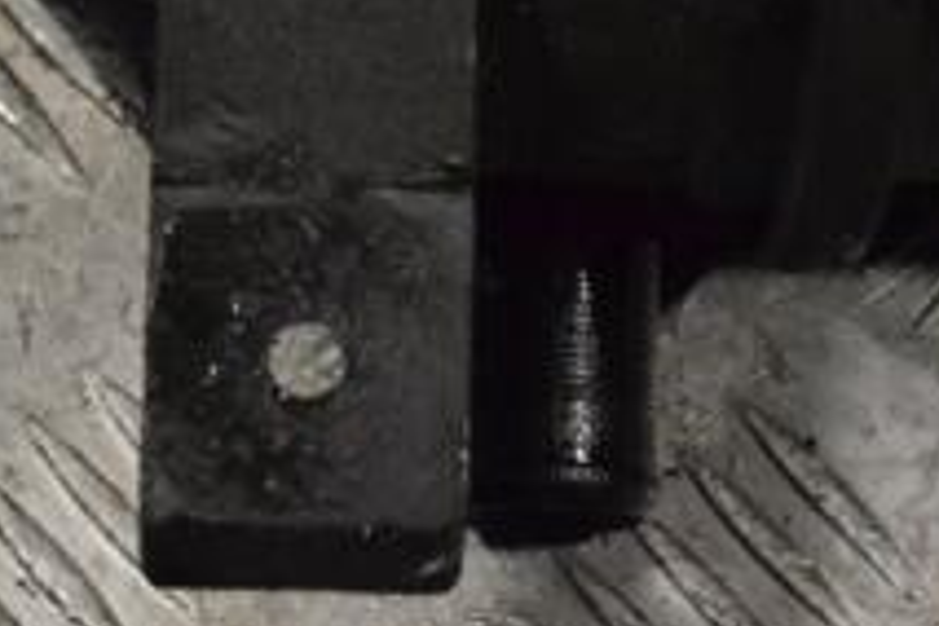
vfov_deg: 8.0
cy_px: -225
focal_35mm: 169
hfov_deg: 12.1
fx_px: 4408
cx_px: 701
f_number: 9
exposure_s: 1/320
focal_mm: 40
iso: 3200
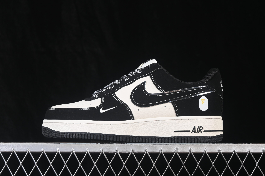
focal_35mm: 75
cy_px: 88
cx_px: 132
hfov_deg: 27.0
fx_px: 552
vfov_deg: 18.2
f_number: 7.1
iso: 160
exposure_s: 1/80
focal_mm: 50
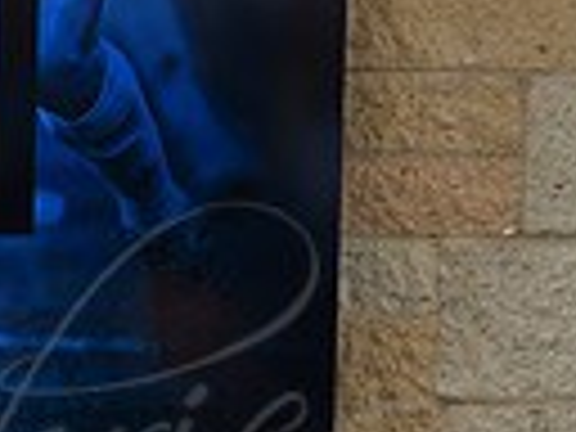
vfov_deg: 4.9
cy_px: 493
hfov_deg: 6.4
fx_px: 5058
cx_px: -432
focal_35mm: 304
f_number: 2.8
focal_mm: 70
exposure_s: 1/60
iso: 400
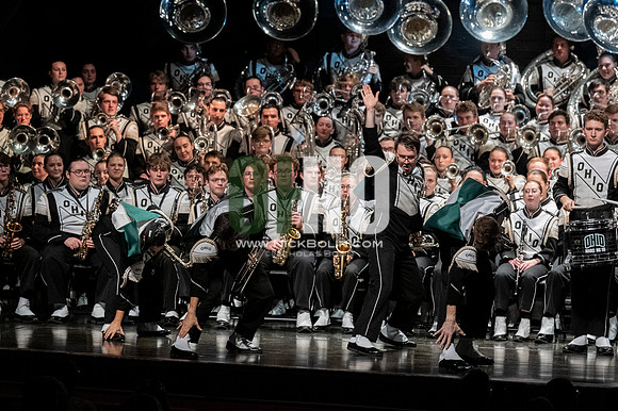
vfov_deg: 6.5
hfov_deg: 9.8
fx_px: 3603
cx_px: 309
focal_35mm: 210
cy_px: 206
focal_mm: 140
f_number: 4
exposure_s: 1/500
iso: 4000
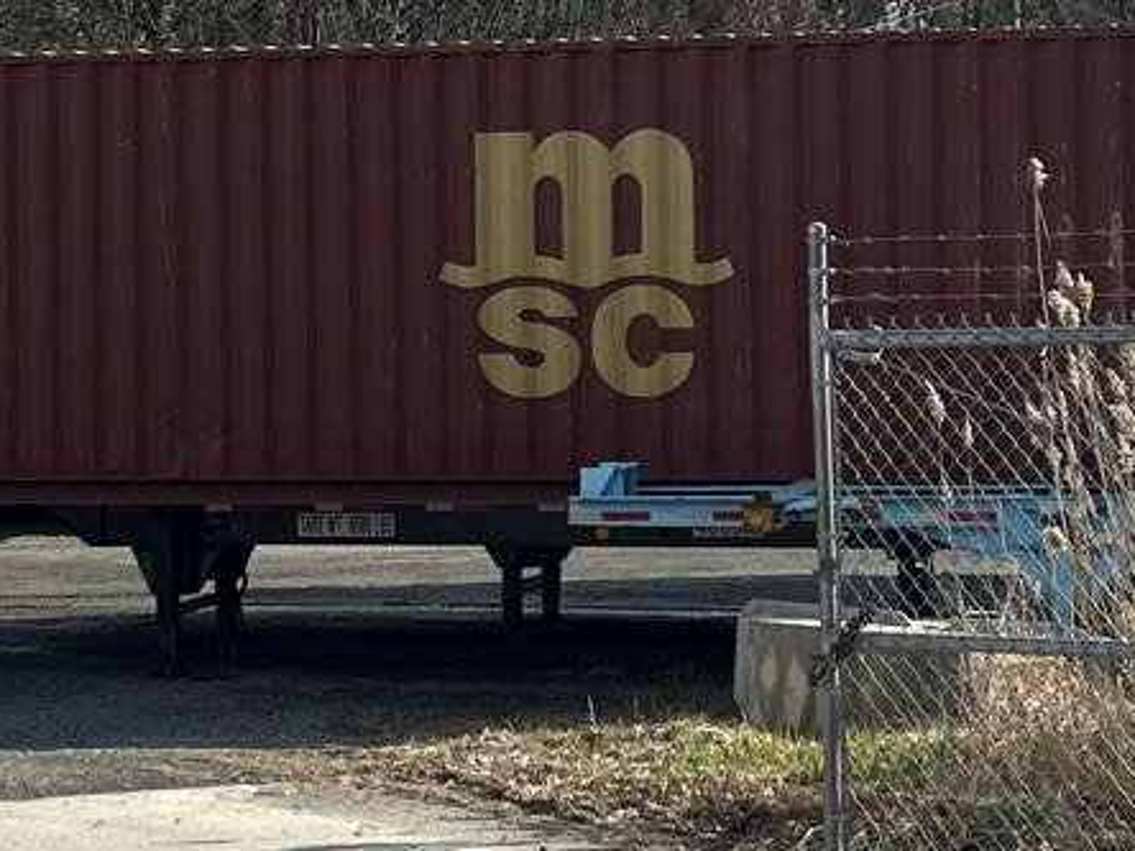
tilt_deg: -1.7
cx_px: 404
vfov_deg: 12.3
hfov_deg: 16.4
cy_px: 204
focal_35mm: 120
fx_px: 3935
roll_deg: +0.9
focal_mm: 5.1
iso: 50
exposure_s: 1/3135
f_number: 1.6
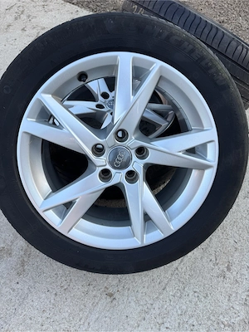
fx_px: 230
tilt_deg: -55.0
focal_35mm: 24
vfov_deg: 71.6
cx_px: 124
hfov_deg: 56.8
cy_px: 166
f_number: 1.78
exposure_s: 1/297
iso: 80
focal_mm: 6.76
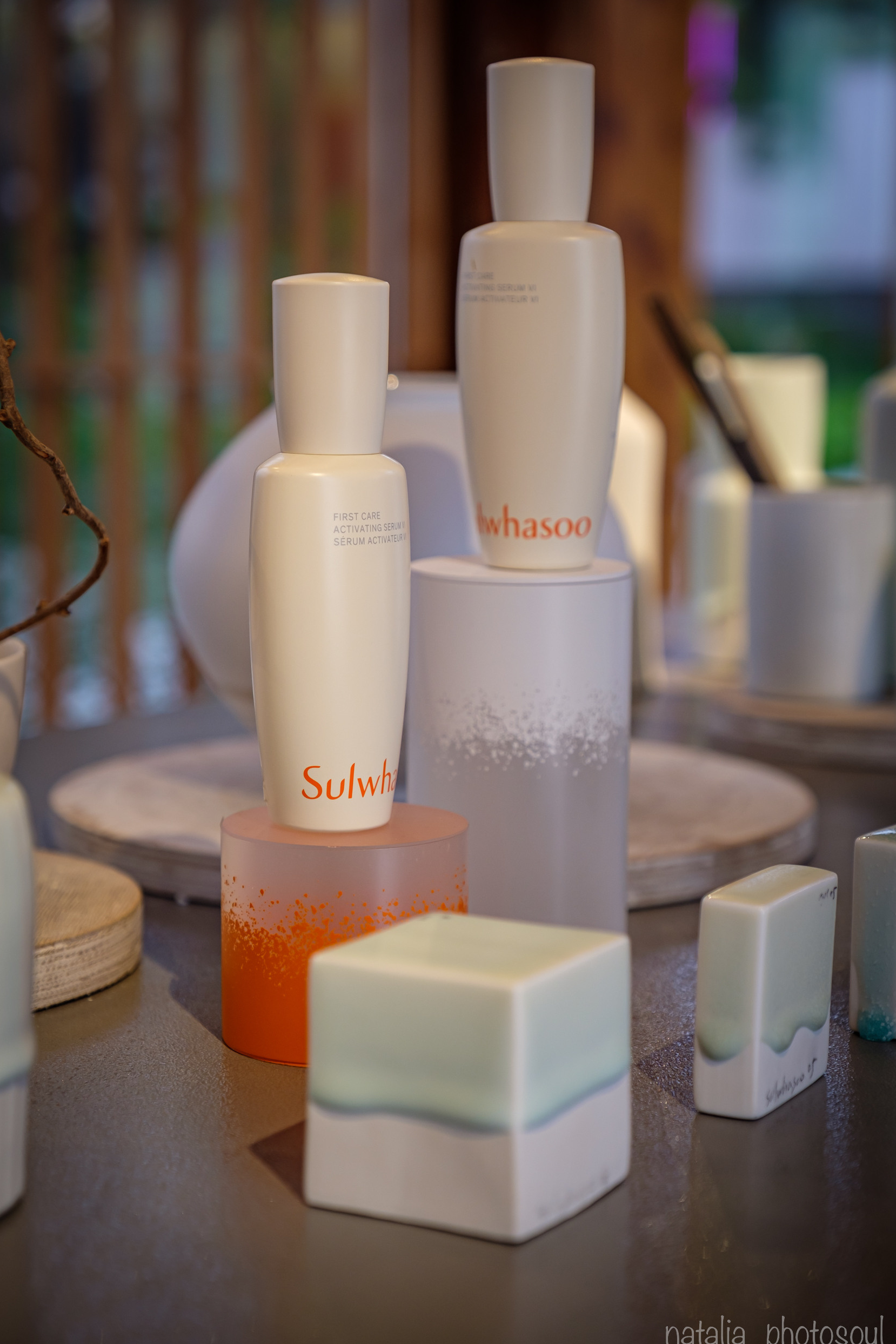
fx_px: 2613
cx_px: 455
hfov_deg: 19.5
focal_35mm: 70
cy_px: 686
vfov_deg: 28.8
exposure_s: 1/250
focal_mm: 45.5
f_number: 2.8
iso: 200
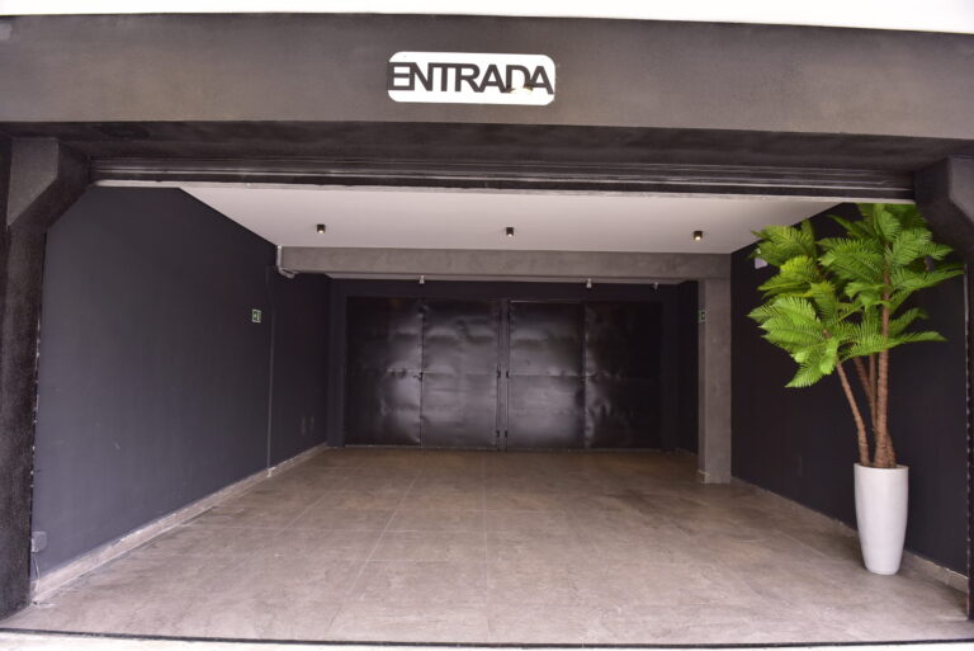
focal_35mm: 24
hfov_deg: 73.7
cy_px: 326
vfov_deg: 53.2
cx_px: 487
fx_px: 650
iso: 800
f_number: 5.6
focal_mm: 24
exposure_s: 1/80
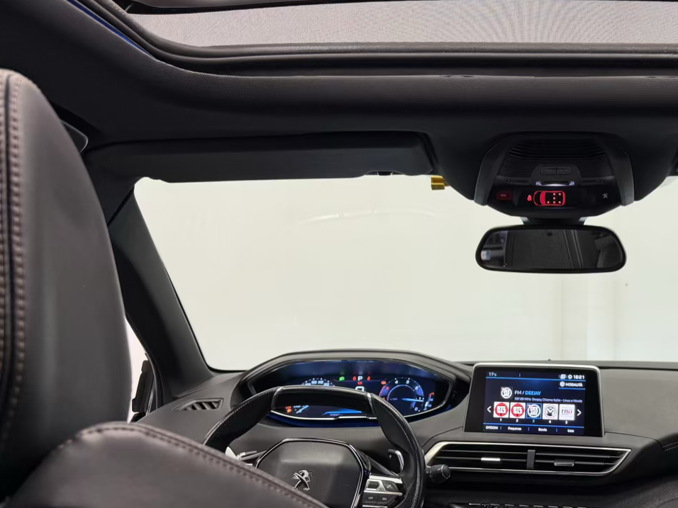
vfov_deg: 33.5
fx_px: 842
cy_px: 294
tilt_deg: -3.1
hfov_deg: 41.5
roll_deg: -0.5
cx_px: 566
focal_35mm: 43
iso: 100
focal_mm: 6.76
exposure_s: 1/100
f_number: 1.78
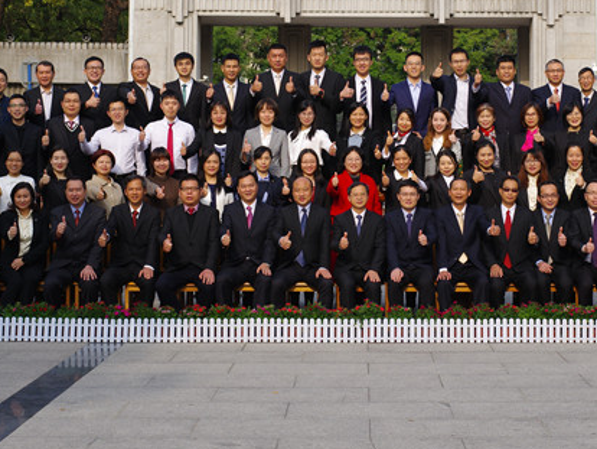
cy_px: 59
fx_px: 1432
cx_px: 382
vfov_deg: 17.6
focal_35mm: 83
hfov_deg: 23.5
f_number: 8
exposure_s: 1/500
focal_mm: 55
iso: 400
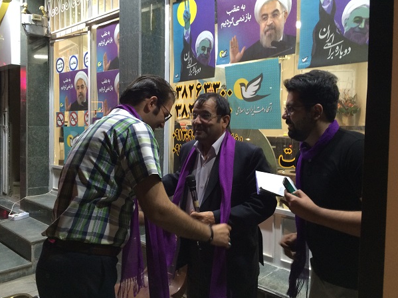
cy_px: 145
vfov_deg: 45.4
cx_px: 207
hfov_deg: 58.3
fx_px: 356
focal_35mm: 31
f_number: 2.2
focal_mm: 4.15
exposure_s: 1/33
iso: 160
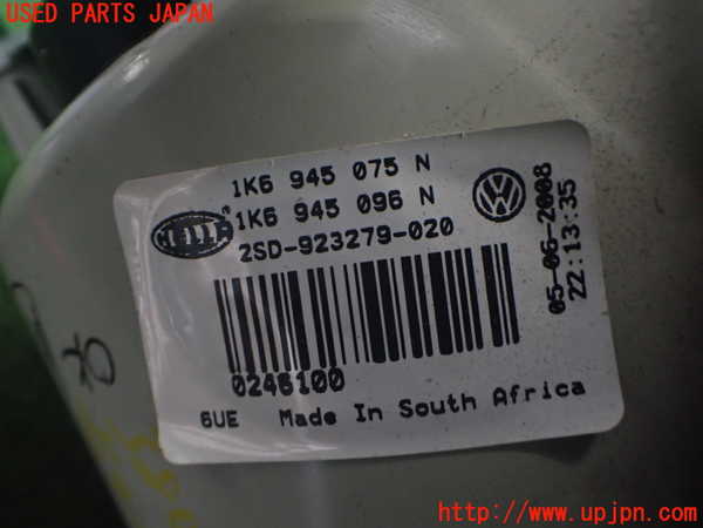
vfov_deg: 46.8
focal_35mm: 30
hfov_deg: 60.0
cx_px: 352
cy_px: 264
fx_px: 609
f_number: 2.3
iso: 500
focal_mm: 5.4
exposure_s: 1/125
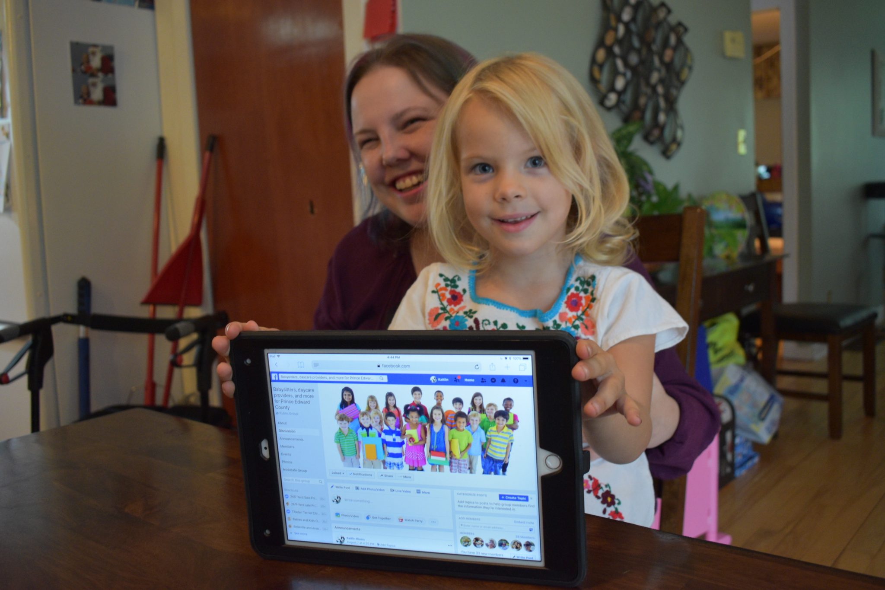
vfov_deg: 40.0
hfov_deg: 57.2
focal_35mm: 33
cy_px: 295
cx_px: 442
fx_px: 811
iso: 1100
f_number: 3.8
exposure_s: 1/60
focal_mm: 22
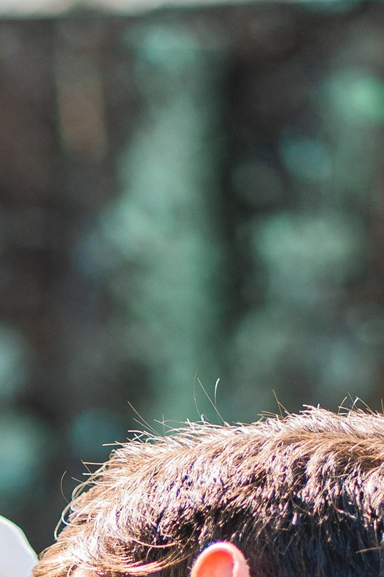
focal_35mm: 415
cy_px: 1091
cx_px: -100
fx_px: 6645
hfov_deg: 3.3
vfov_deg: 4.9
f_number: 1.8
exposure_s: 1/800
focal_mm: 85
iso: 160
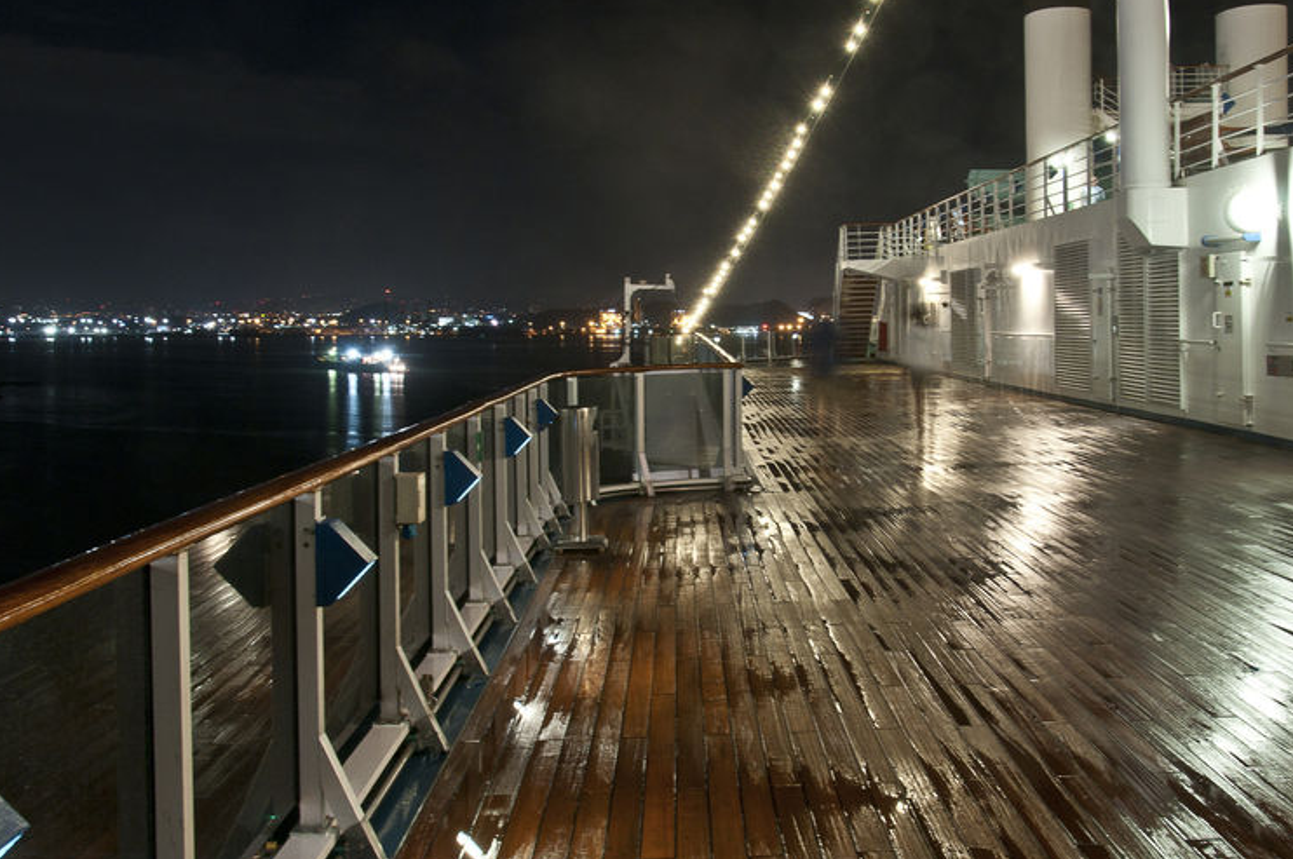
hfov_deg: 48.5
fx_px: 1435
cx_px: 692
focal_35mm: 40
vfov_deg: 33.3
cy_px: 414
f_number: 10
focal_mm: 22
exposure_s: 4
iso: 200
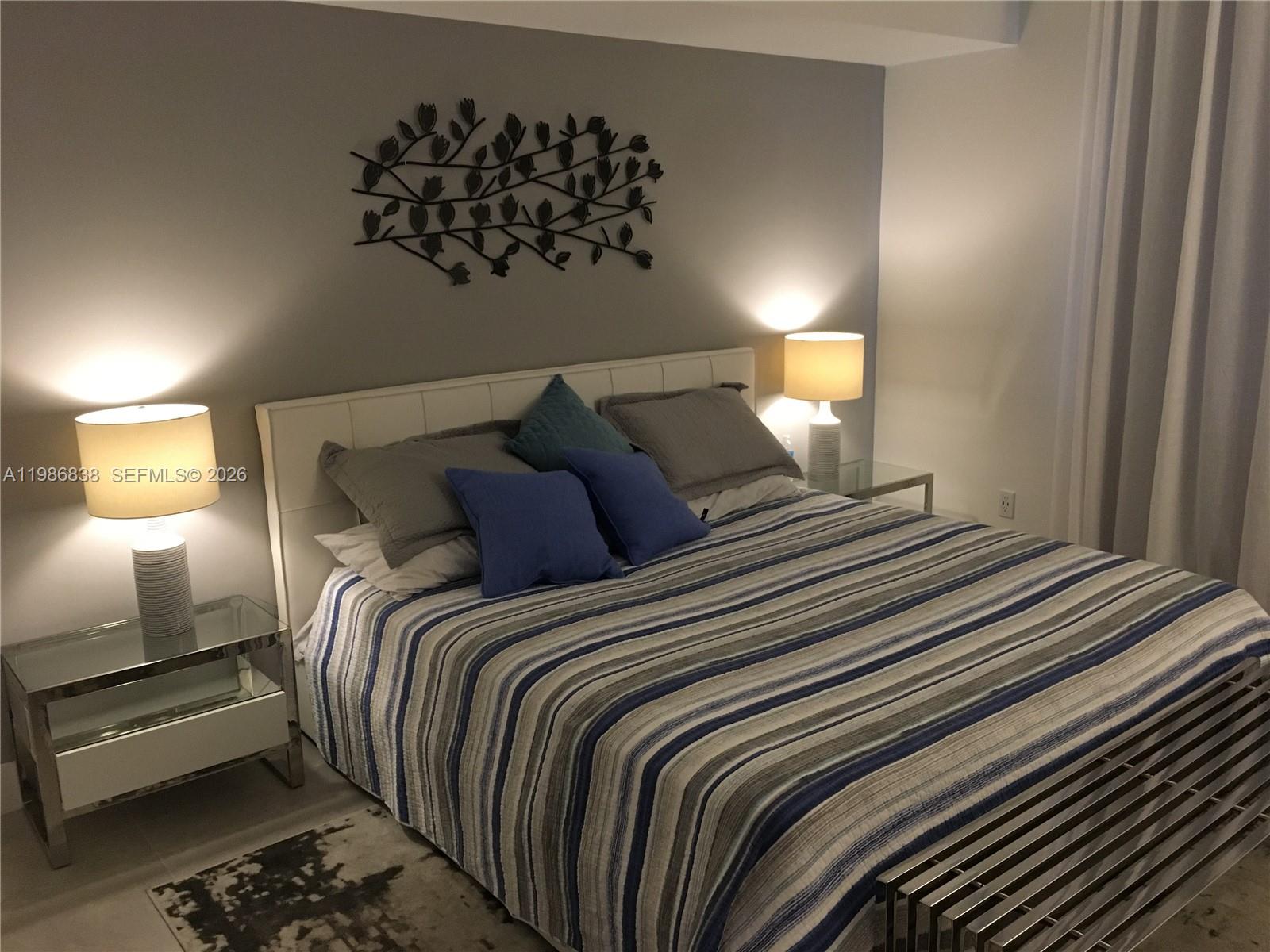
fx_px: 1064
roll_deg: +0.3
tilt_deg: -12.7
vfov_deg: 48.2
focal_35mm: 29
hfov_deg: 61.7
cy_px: 476
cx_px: 635
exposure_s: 1/30
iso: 200
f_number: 2.2
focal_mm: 4.15
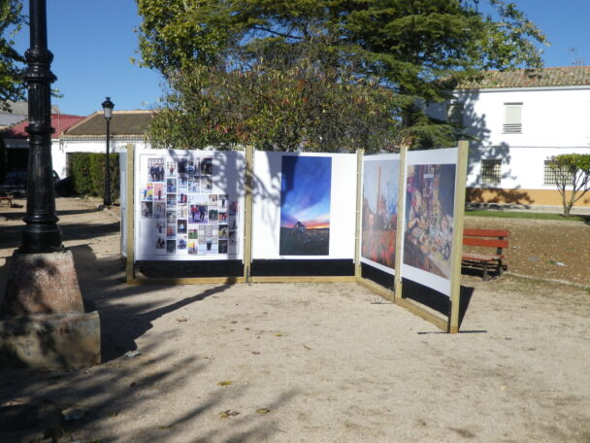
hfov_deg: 47.9
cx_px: 295
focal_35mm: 39
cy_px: 222
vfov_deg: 36.8
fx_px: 665
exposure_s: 1/1250
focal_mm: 7
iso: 80
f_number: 4
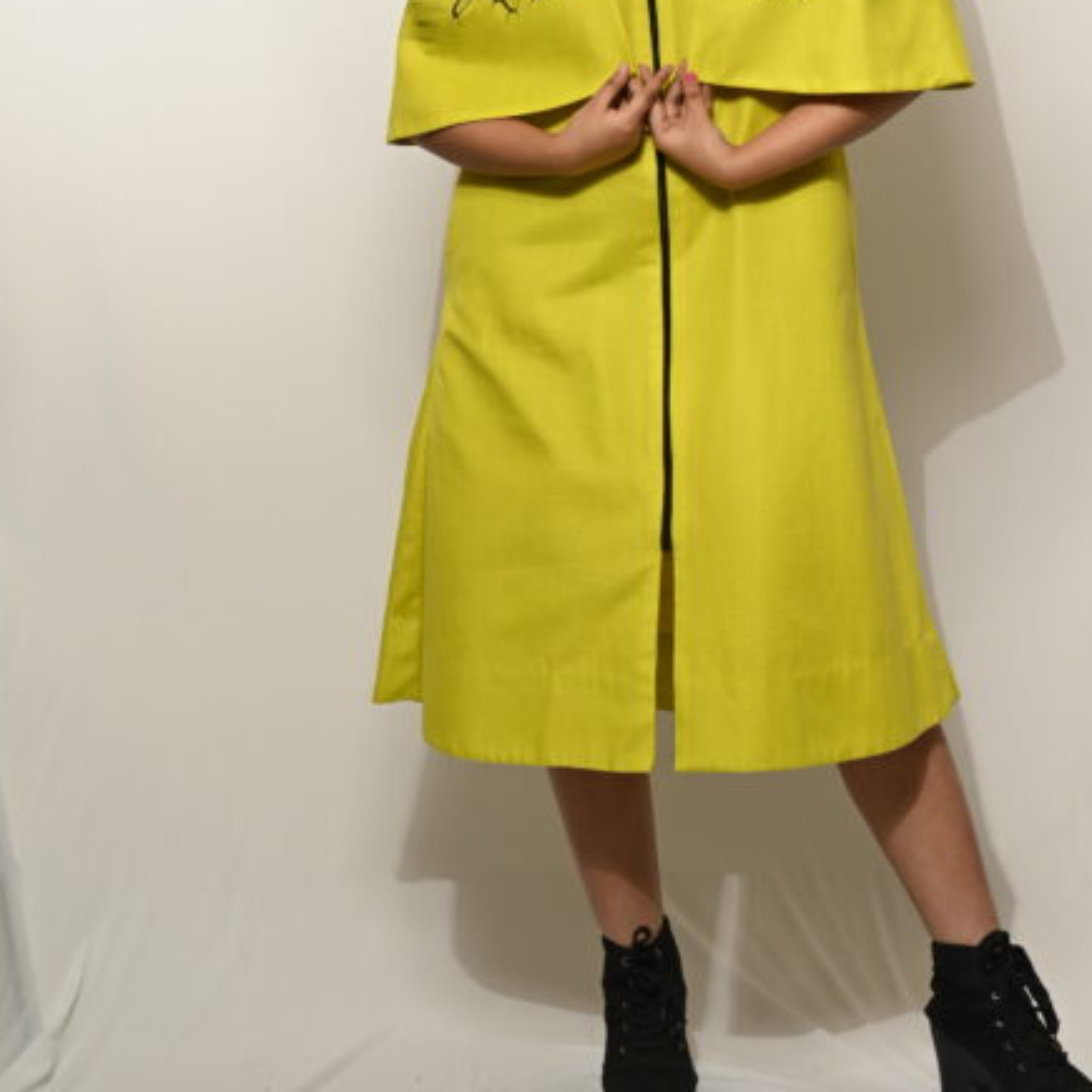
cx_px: 655
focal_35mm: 88
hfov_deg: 19.7
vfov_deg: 19.5
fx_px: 3141
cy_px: 176
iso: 100
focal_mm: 50
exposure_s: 1/160
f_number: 4
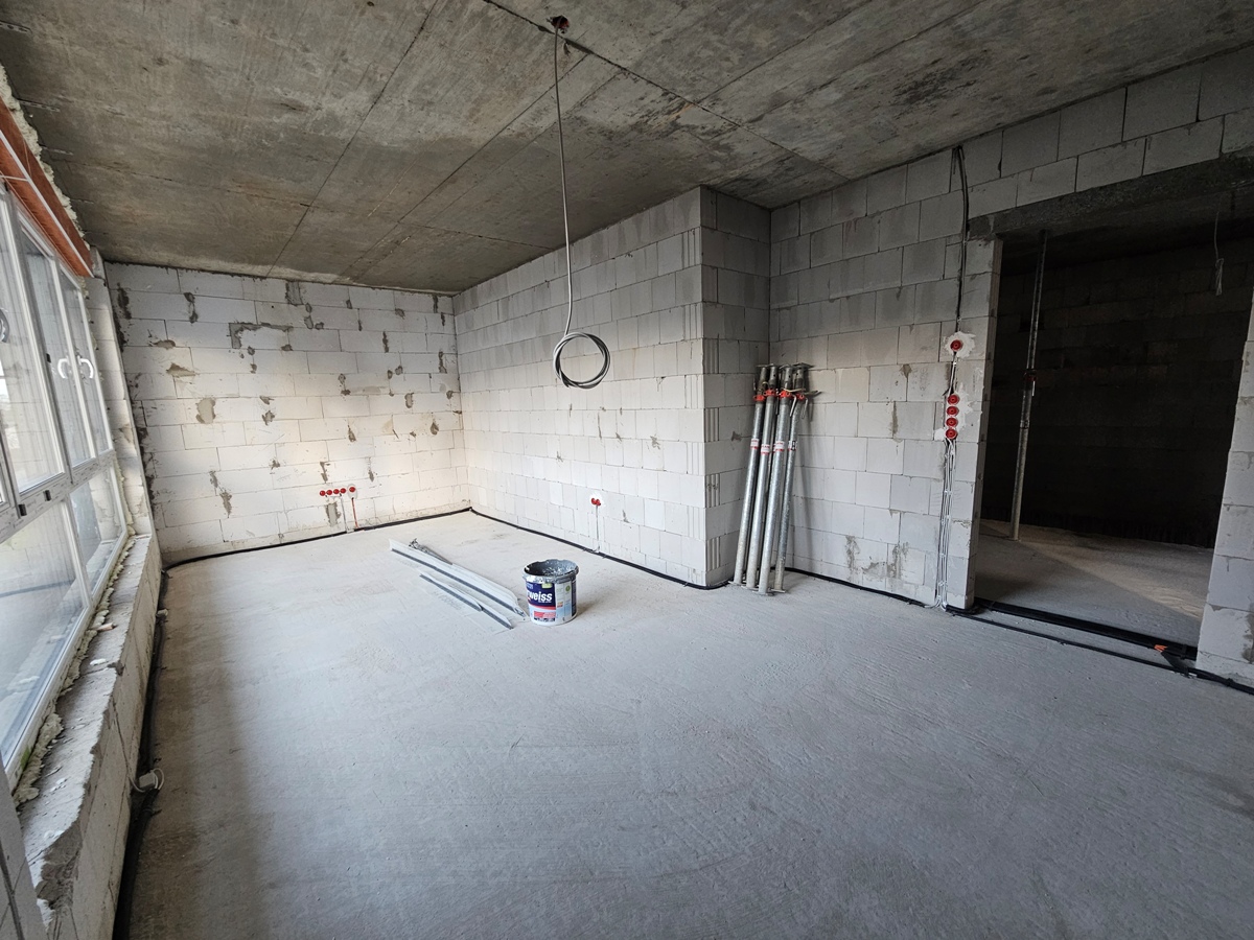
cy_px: 470
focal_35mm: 13
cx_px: 627
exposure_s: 1/50
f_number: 2.2
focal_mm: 2.2
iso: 160
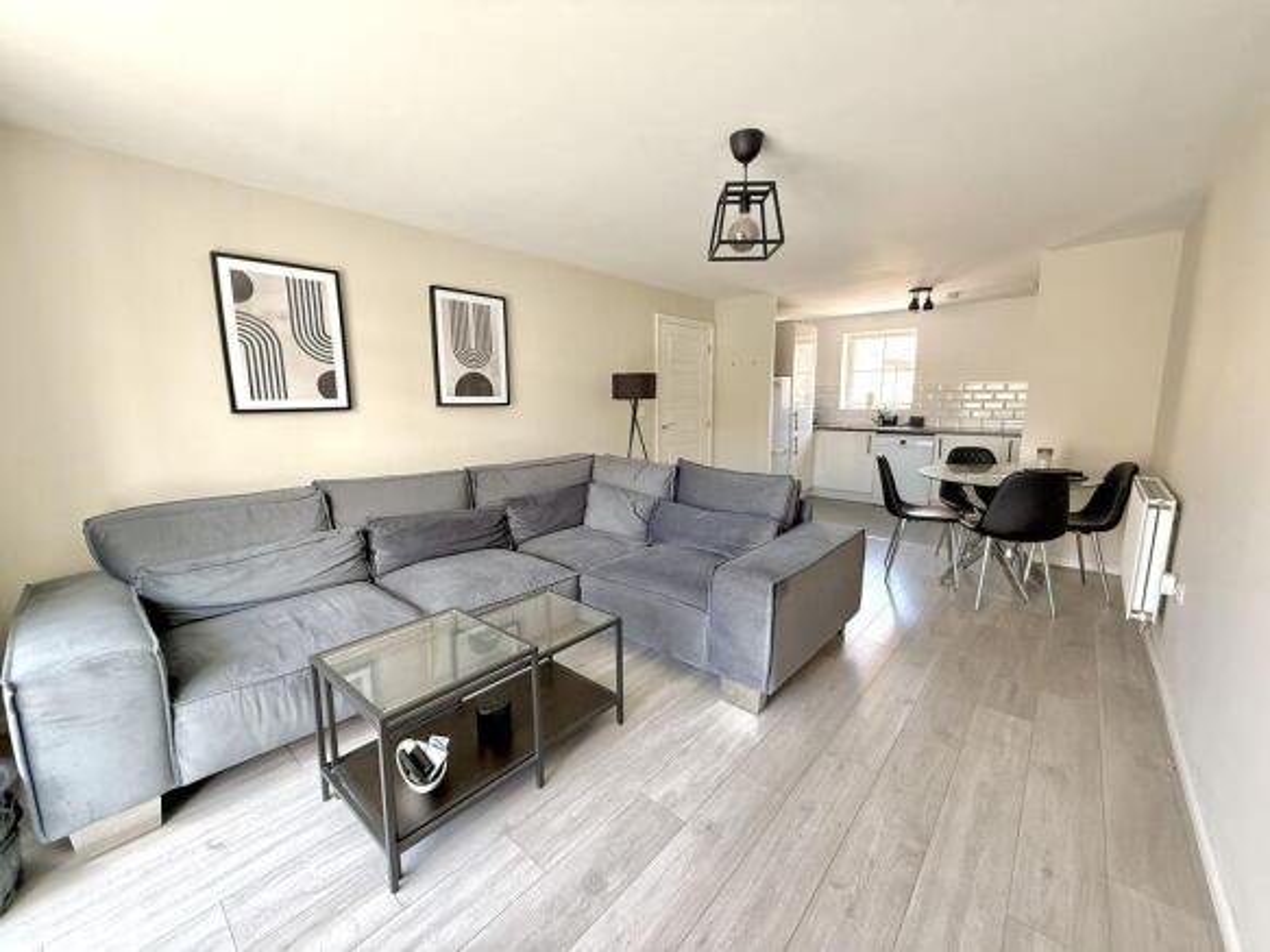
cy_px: 476
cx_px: 635
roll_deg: +0.5
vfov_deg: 85.7
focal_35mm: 14
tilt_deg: -8.5
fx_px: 514
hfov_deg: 102.1
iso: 200
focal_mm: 2.22
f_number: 2.2
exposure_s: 1/99
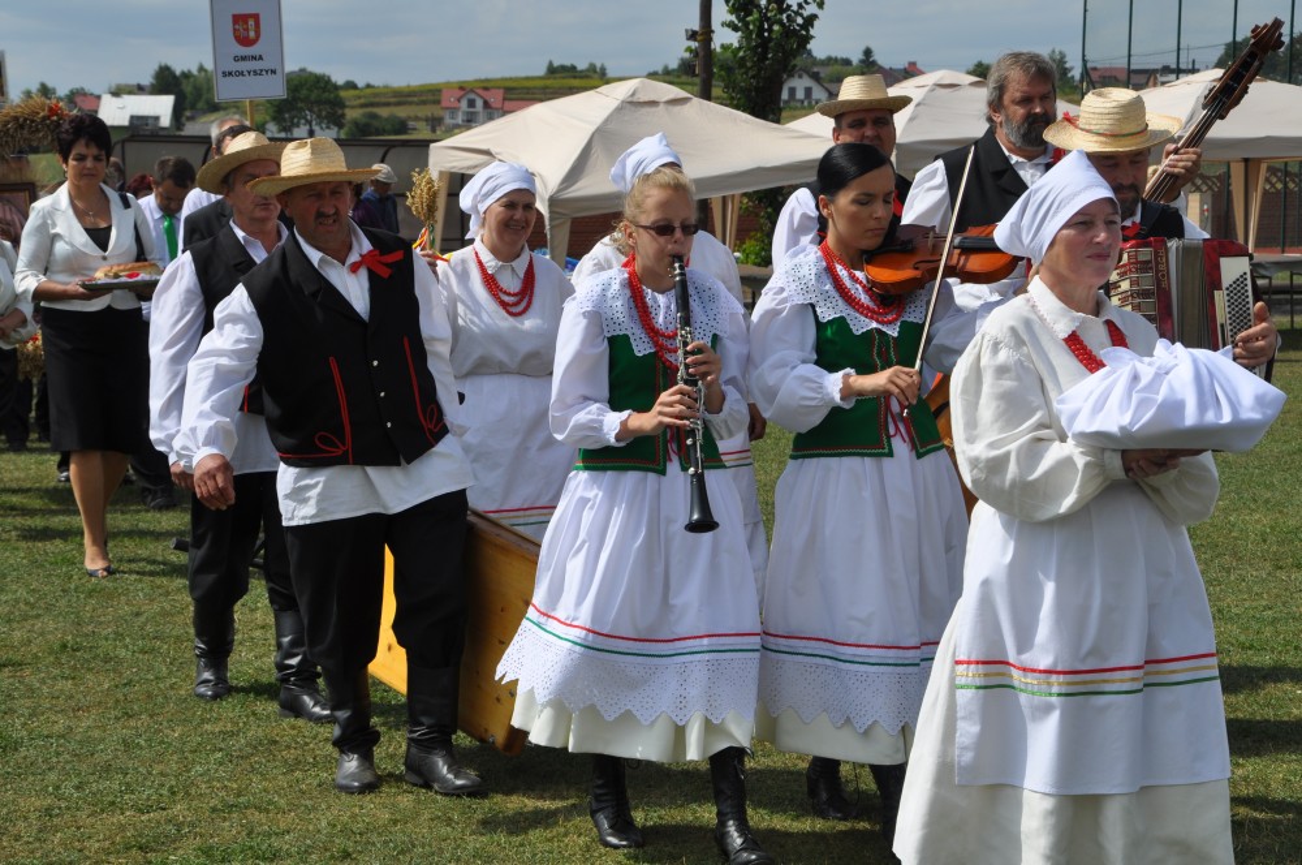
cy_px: 432
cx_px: 651
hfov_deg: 23.4
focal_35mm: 87
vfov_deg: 15.7
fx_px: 3142
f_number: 11
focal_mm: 58
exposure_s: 1/500
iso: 200
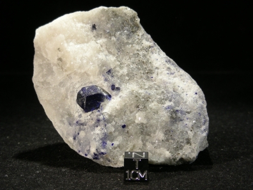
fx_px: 658
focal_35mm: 90
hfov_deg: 21.8
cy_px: 94
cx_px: 125
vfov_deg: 16.4
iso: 50
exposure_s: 1/52.5
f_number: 3.5
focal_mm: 14.6
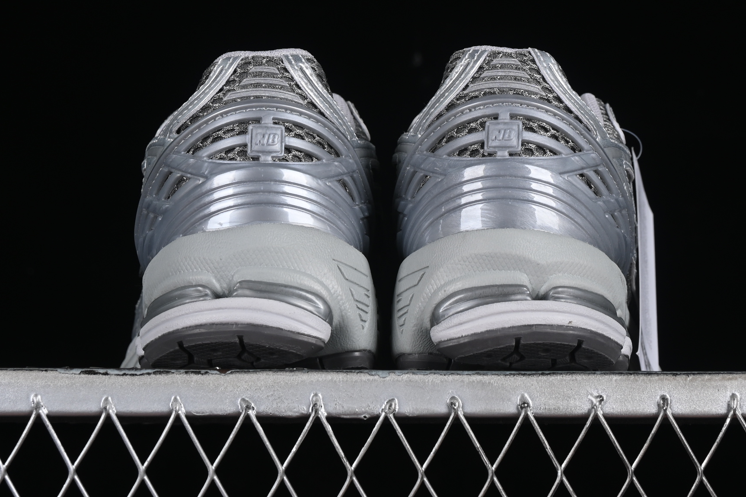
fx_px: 2507
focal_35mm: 121
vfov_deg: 11.3
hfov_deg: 16.9
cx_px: 403
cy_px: 127
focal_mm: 50
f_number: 8
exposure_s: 1/80
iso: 160
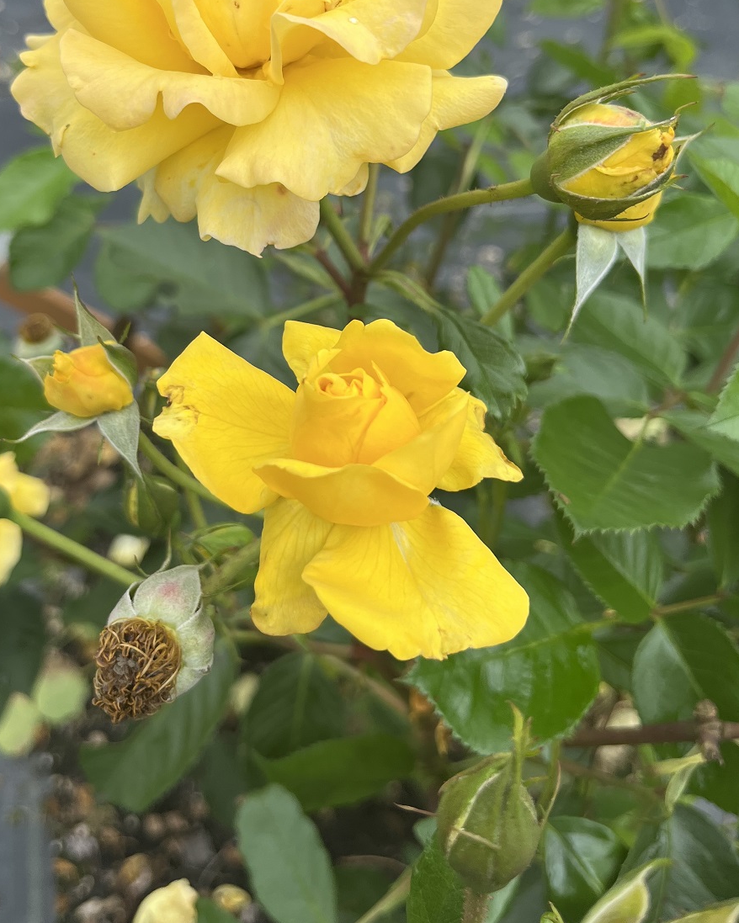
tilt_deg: -45.7
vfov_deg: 48.2
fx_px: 1011
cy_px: 299
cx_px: 299
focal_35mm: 37
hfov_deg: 40.0
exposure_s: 1/1355
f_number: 1.6
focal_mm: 5.1
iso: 50
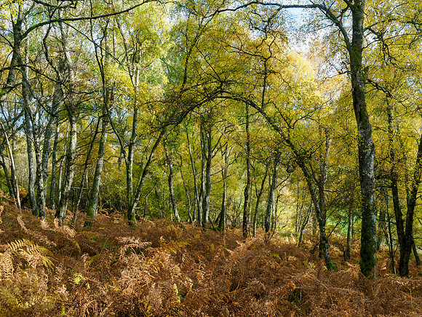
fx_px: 507
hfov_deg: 45.2
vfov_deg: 34.7
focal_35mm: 42
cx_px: 219
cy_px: 165
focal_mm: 20
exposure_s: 1/25
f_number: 7.1
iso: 200
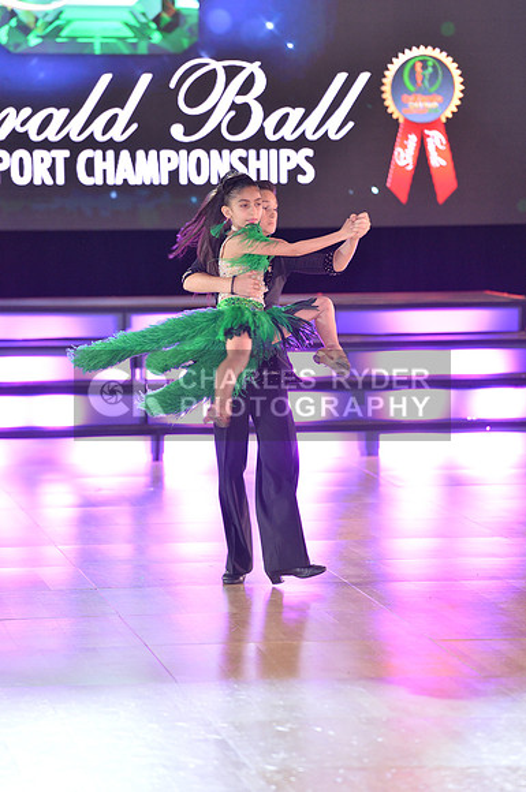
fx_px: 4396
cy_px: 396
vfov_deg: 10.3
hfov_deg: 6.8
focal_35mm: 200
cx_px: 263
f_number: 4
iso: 2000
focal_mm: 200
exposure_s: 1/200
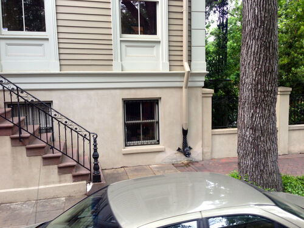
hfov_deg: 55.4
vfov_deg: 42.9
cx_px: 152
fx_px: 290
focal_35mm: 33
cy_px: 114
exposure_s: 1/120
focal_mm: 4.13
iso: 64
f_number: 2.4
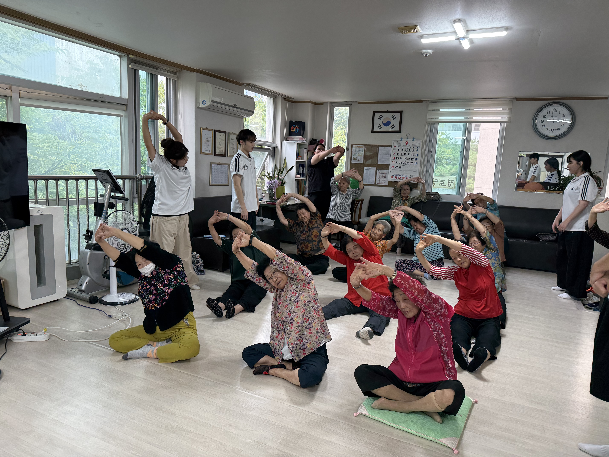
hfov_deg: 71.6
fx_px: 422
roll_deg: -1.7
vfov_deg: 56.8
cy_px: 228
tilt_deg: -9.5
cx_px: 304
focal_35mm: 24
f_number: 1.78
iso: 200
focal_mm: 6.76
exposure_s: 1/120
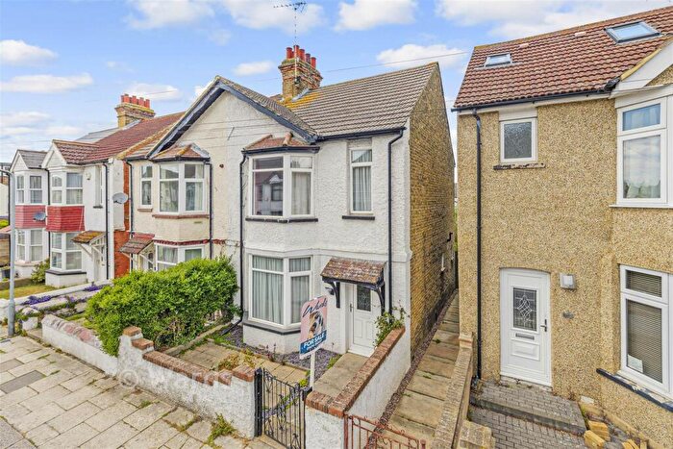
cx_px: 336
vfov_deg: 81.2
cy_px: 224
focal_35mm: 14
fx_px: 262
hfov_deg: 104.2
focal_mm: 14
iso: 100
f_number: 8
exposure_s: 1/160
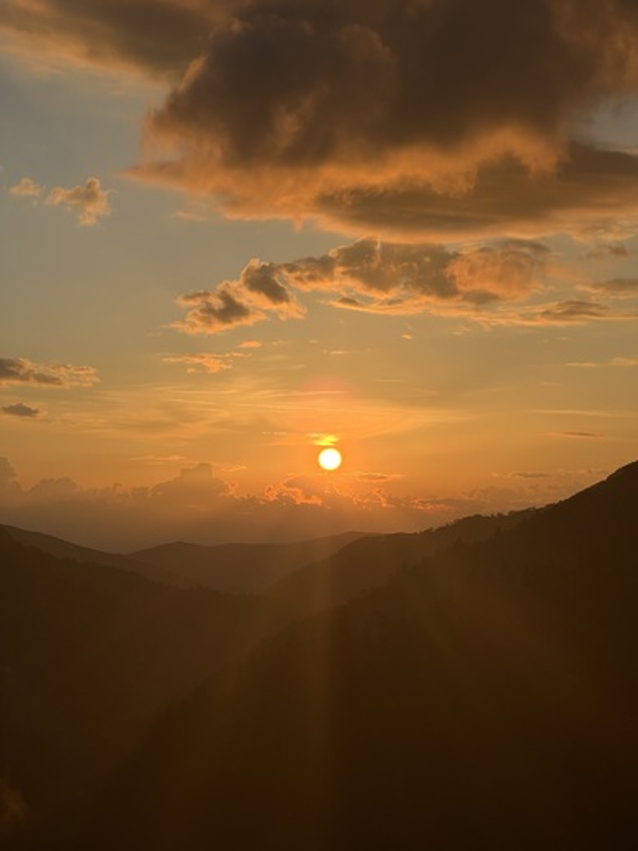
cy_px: 426
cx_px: 319
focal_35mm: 77
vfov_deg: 25.3
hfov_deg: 19.1
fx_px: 1892
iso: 32
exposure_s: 1/2801
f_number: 2.8
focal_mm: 9
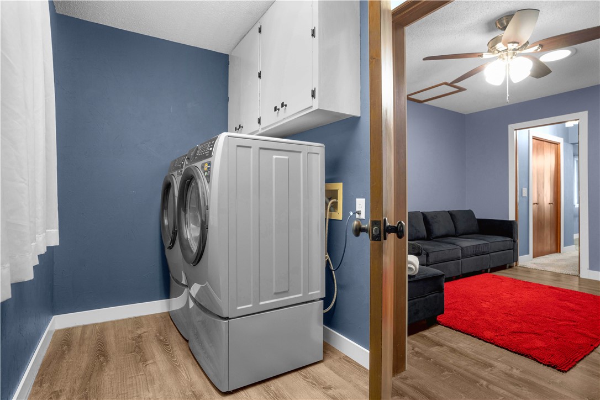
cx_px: 300
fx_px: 300
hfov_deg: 90.0
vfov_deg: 67.4
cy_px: 200
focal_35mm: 18
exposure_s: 1/1.67
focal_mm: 18
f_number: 6.3
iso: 125
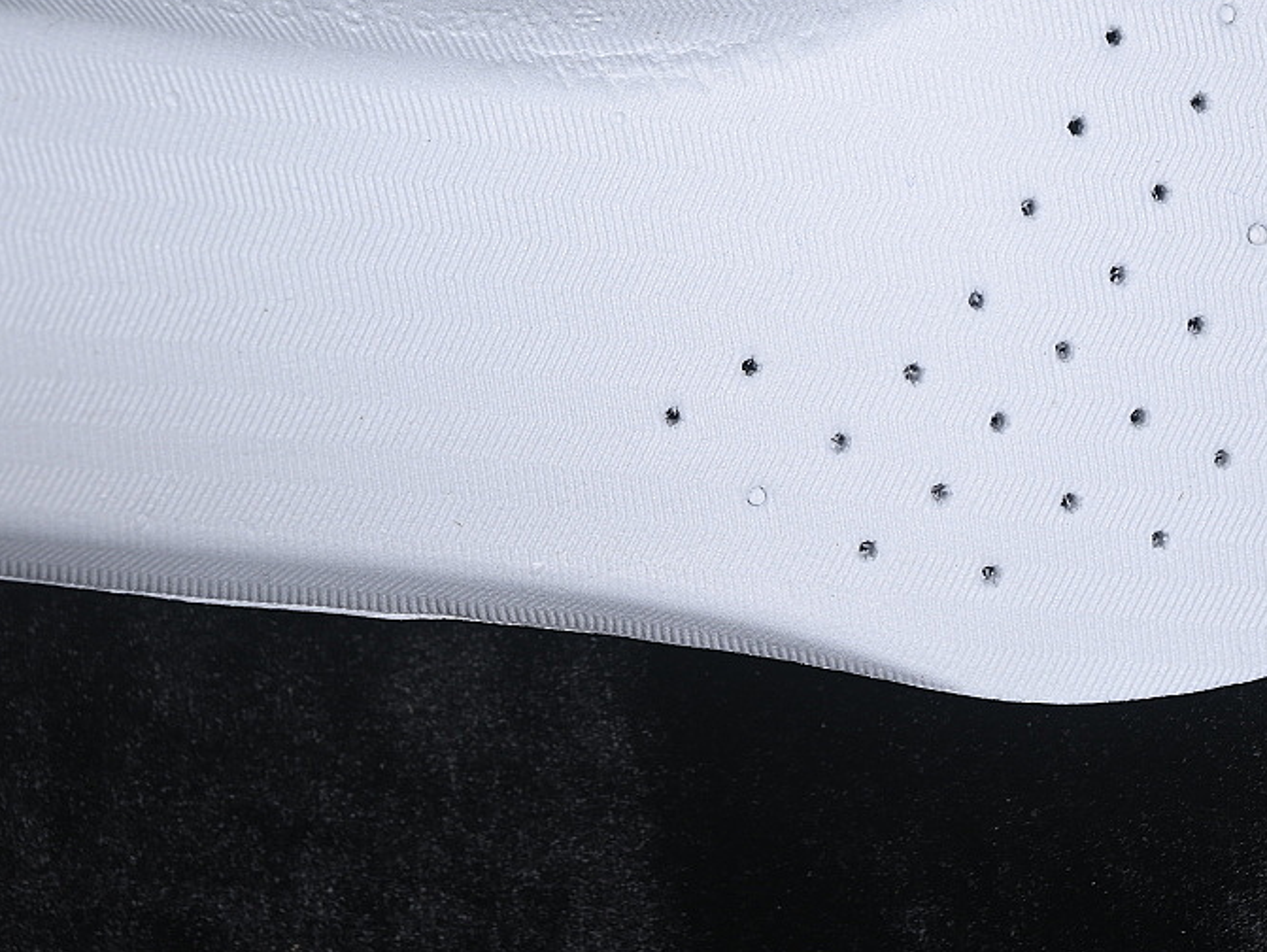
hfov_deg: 17.0
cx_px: 704
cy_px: 334
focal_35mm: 116
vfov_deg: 12.8
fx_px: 4248
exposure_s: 1/80
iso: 160
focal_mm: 50
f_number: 7.1
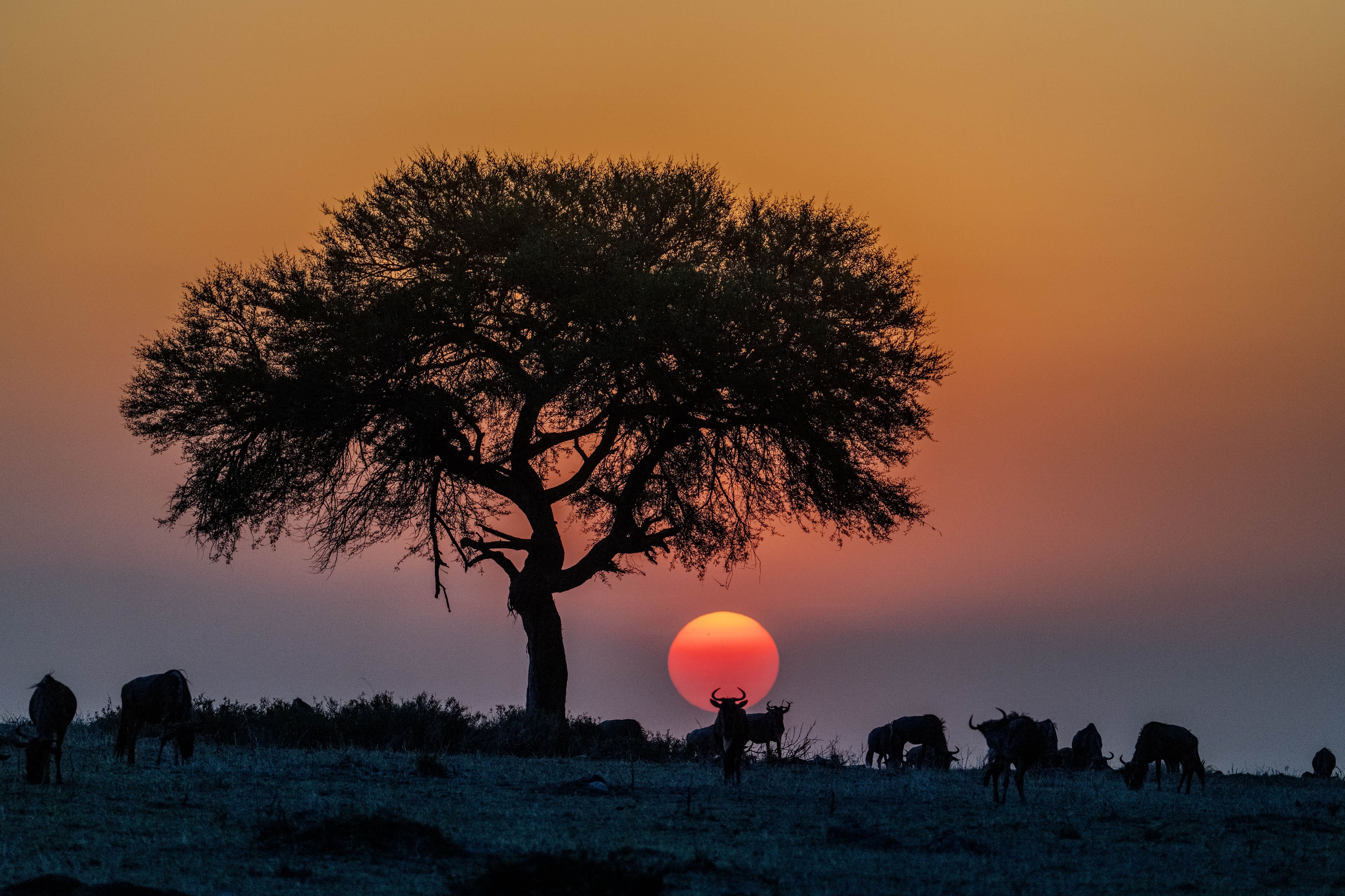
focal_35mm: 312
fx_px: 11655
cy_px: 448
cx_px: 672
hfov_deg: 6.6
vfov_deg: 4.4
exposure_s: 1/1250
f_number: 6.3
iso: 5000
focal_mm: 312
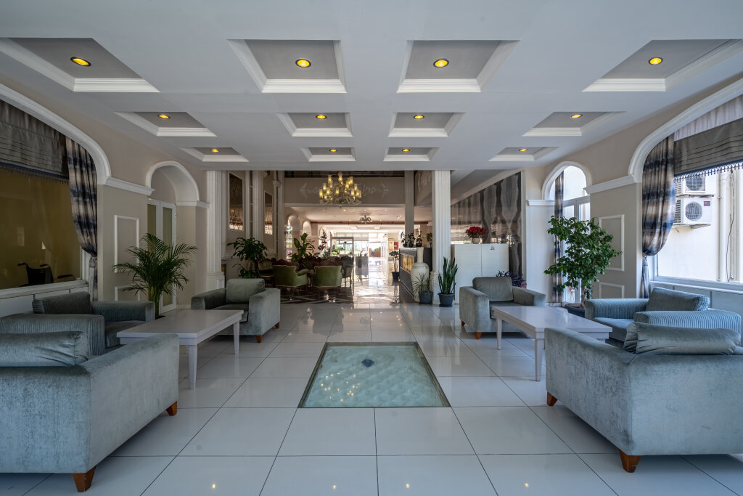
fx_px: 330
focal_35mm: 16
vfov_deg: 73.8
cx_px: 372
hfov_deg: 96.7
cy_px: 248
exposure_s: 1/1600
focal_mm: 16
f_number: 11
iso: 320
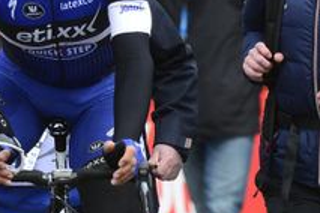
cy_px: 30
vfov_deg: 0.9
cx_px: 66
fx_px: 13315
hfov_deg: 1.4
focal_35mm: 1498
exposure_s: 1/1000
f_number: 7.1
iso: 1000
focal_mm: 400
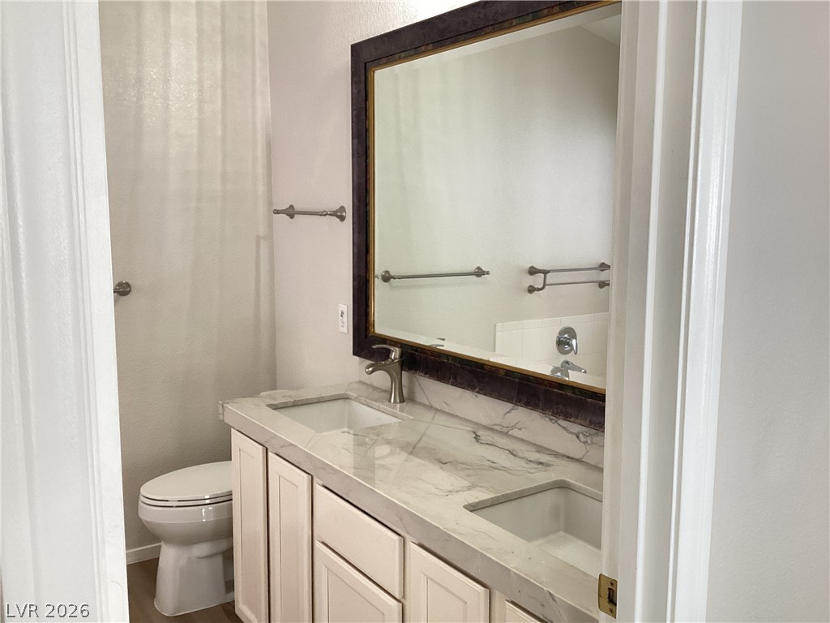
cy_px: 312
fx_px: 743
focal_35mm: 31
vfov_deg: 45.4
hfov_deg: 58.4
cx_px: 415
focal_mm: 3.3
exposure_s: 1/60
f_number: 2.4
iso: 125
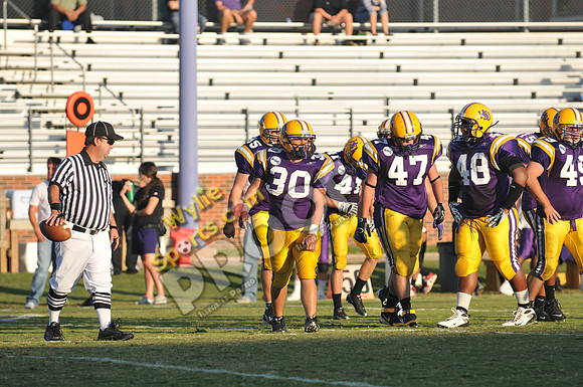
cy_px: 194
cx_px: 292
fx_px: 4852
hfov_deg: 6.9
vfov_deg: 4.6
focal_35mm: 300
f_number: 4.5
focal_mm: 200
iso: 200
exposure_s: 1/1250
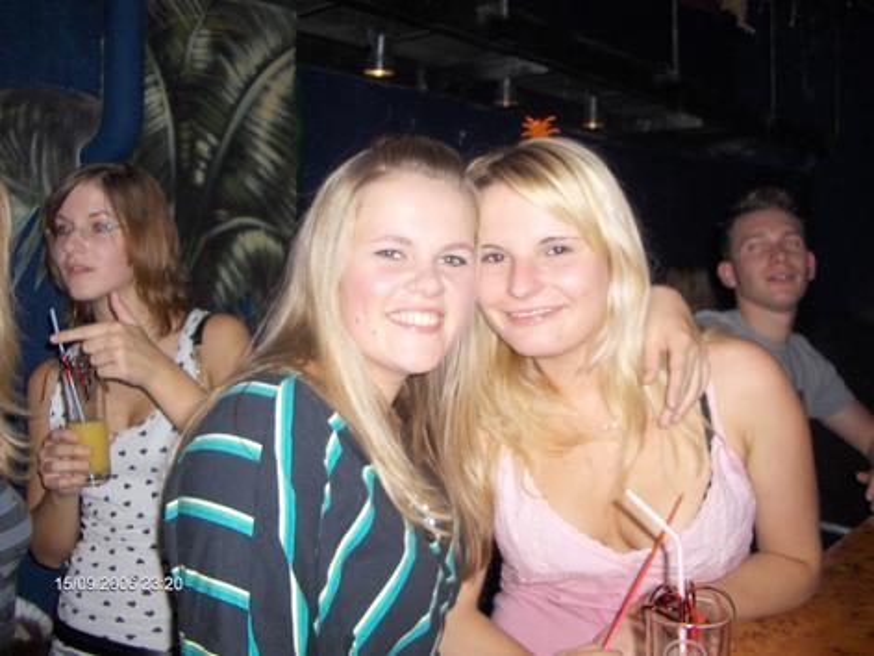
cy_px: 328
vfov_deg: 40.7
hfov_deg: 52.6
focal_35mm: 35
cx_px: 437
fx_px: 884
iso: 100
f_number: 2.6
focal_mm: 5.8
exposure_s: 1/60
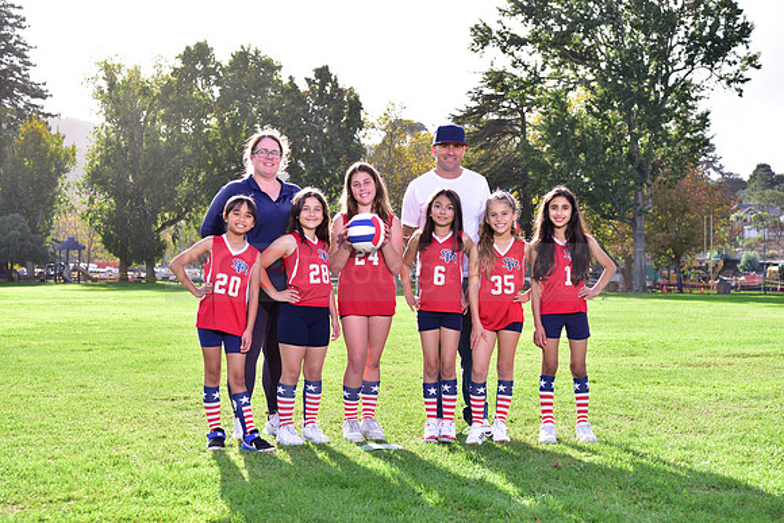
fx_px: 1133
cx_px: 392
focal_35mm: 52
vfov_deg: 26.0
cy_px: 262
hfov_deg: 38.2
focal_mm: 52
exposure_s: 1/250
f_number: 5
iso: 125
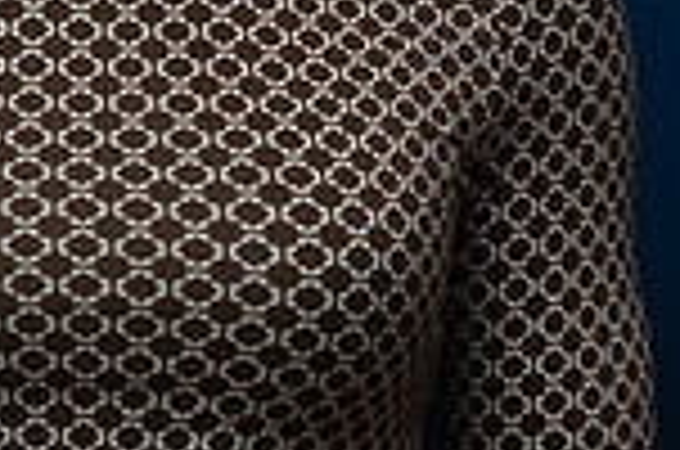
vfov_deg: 4.7
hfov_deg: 7.1
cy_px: -299
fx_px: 5447
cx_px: 23
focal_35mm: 289
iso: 1600
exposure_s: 1/1250
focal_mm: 75
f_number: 2.8
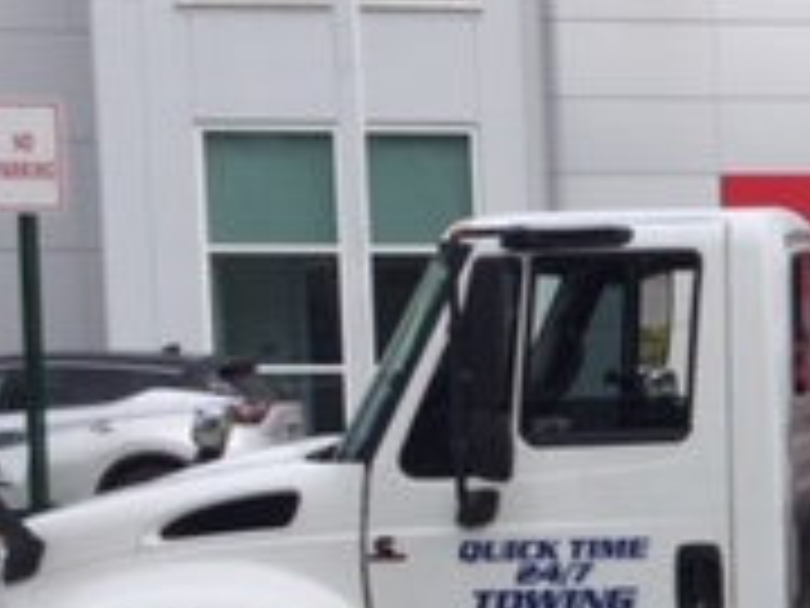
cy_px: 572
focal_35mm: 103
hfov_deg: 17.1
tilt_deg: -3.4
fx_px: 2410
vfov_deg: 14.2
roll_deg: -1.7
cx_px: 1242
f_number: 2.2
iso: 32
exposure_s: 1/964
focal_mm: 4.15
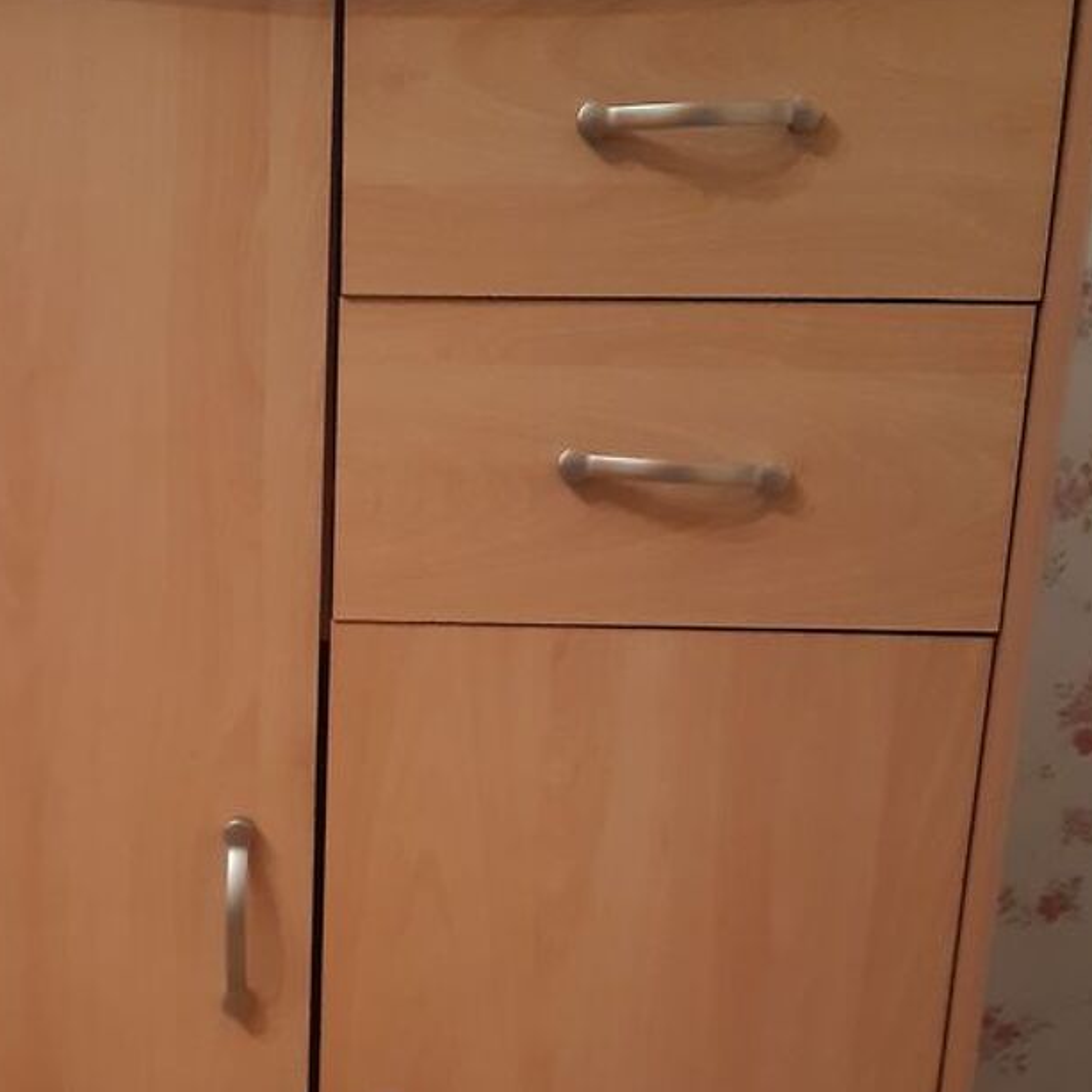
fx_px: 1785
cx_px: 326
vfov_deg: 33.1
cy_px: 868
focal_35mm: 50
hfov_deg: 33.6
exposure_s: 1/20
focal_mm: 3.92
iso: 500
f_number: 1.7
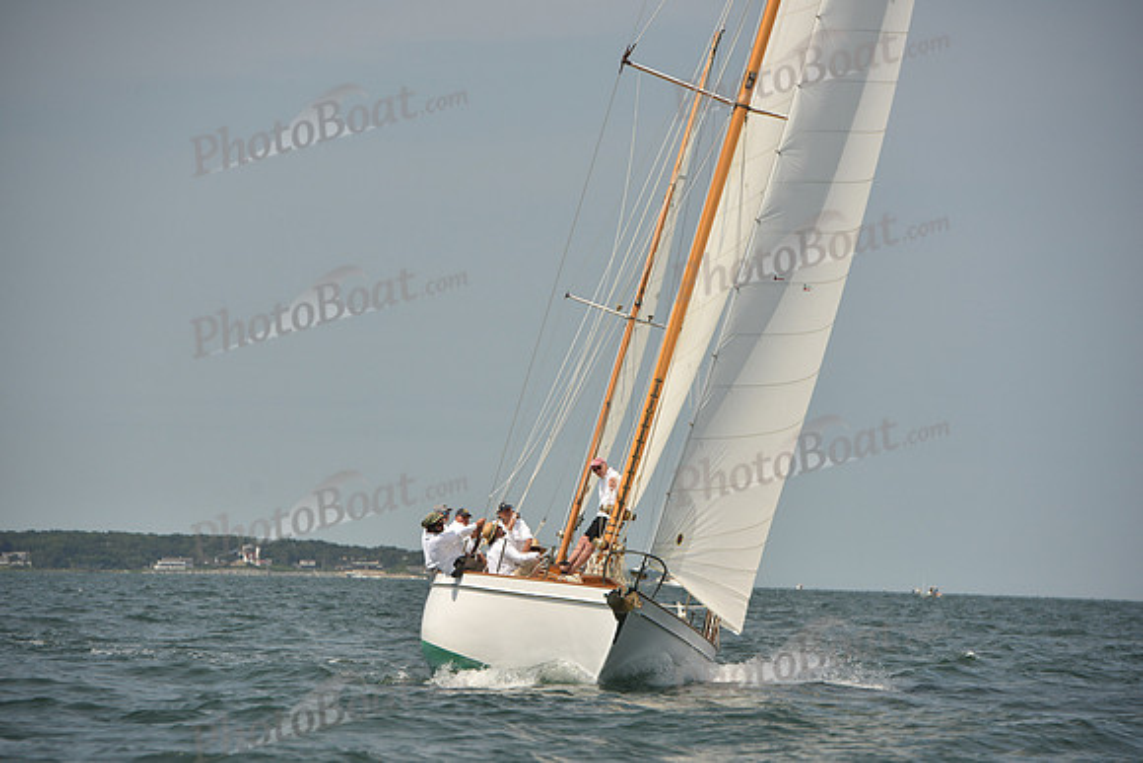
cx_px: 572
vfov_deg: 7.4
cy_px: 382
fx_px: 5875
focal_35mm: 185
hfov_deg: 11.1
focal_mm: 185
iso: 320
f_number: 6.3
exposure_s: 1/1250
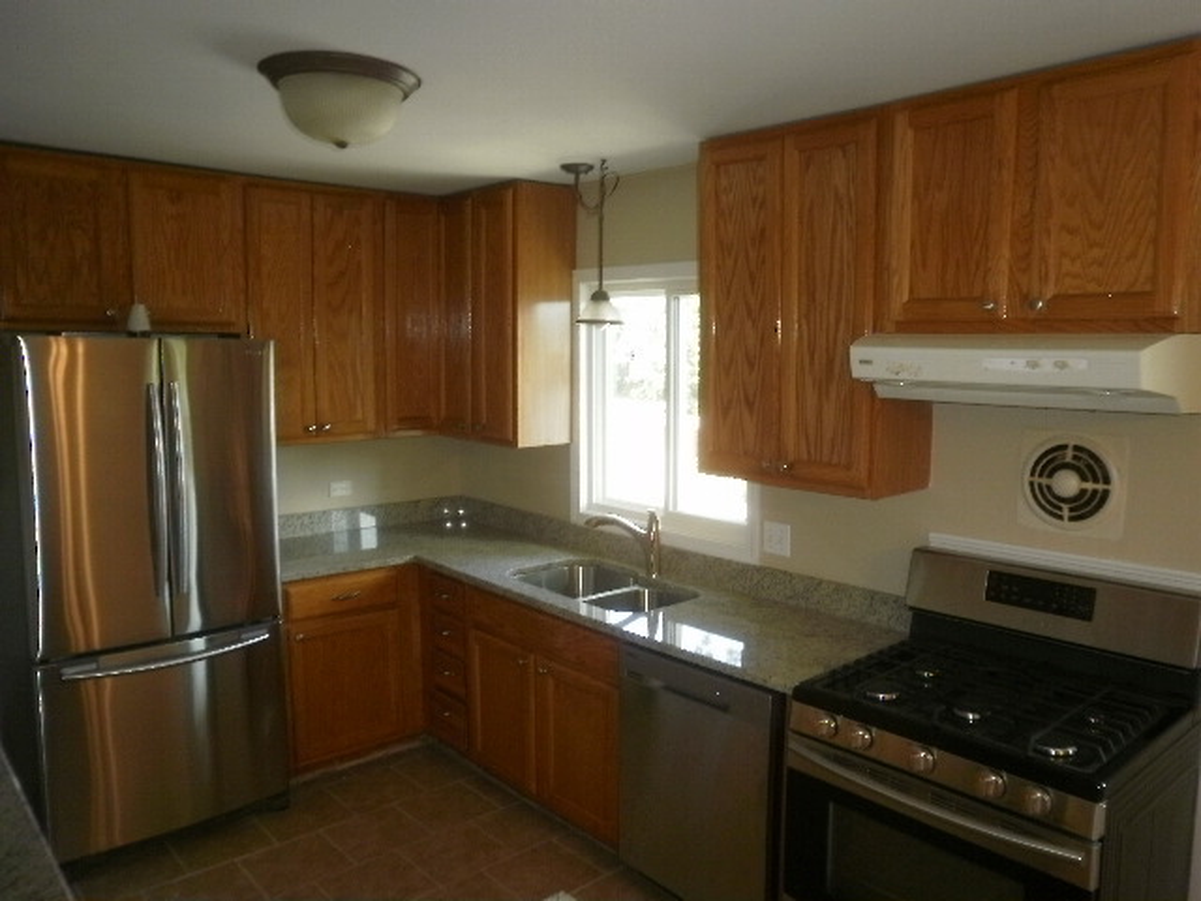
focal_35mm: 26
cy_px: 450
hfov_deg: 67.3
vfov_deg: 53.1
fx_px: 902
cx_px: 600
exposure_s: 1/25
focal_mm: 4.65
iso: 125
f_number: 2.6
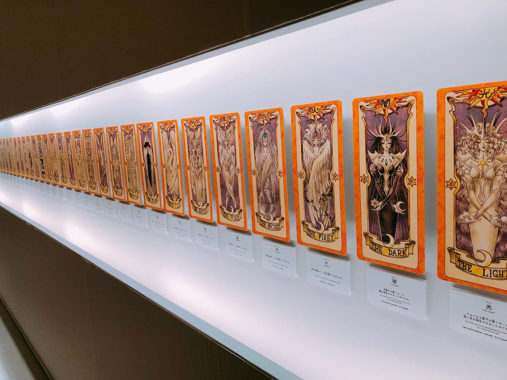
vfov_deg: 49.7
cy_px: 190
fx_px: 410
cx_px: 254
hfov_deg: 63.4
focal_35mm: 28
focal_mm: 3.99
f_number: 1.8
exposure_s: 1/100
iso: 25
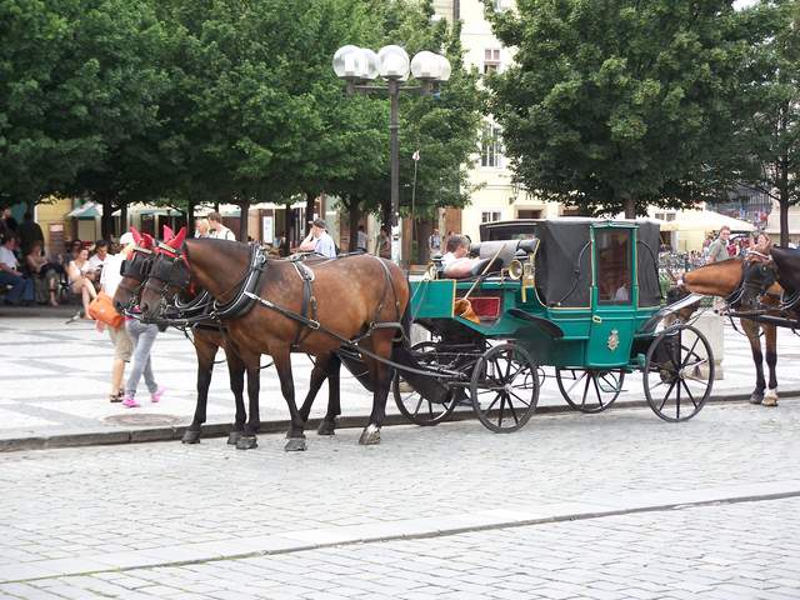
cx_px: 400
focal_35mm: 82
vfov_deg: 18.0
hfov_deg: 23.8
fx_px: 1895
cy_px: 300
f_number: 3.6
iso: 64
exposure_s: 1/100
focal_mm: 17.3
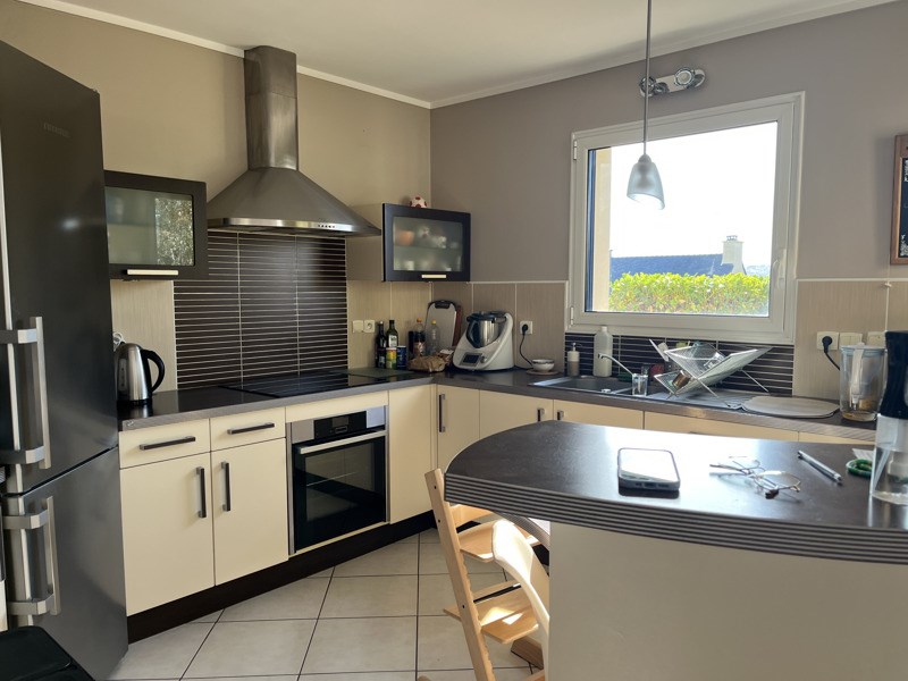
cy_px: 340
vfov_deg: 53.1
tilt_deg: -1.5
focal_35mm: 26
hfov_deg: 67.3
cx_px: 454
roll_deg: +0.1
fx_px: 682
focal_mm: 5.1
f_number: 1.6
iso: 40
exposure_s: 1/169
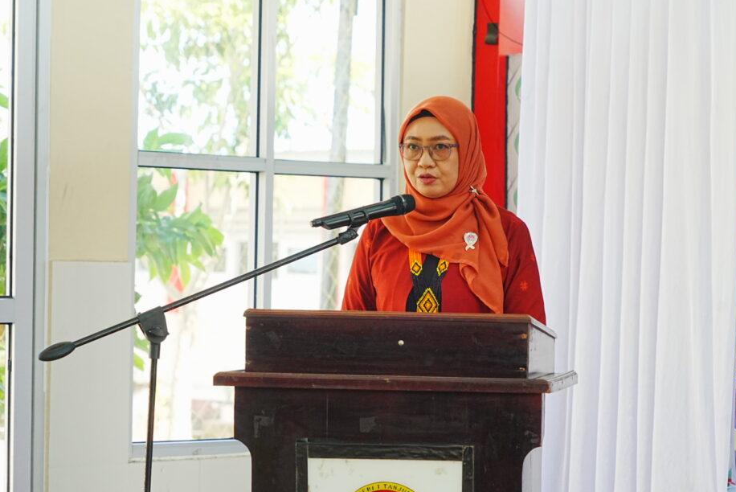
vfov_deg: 11.2
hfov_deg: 16.6
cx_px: 398
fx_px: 2516
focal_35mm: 123
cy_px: 273
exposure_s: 1/125
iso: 4000
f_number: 6.3
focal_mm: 110
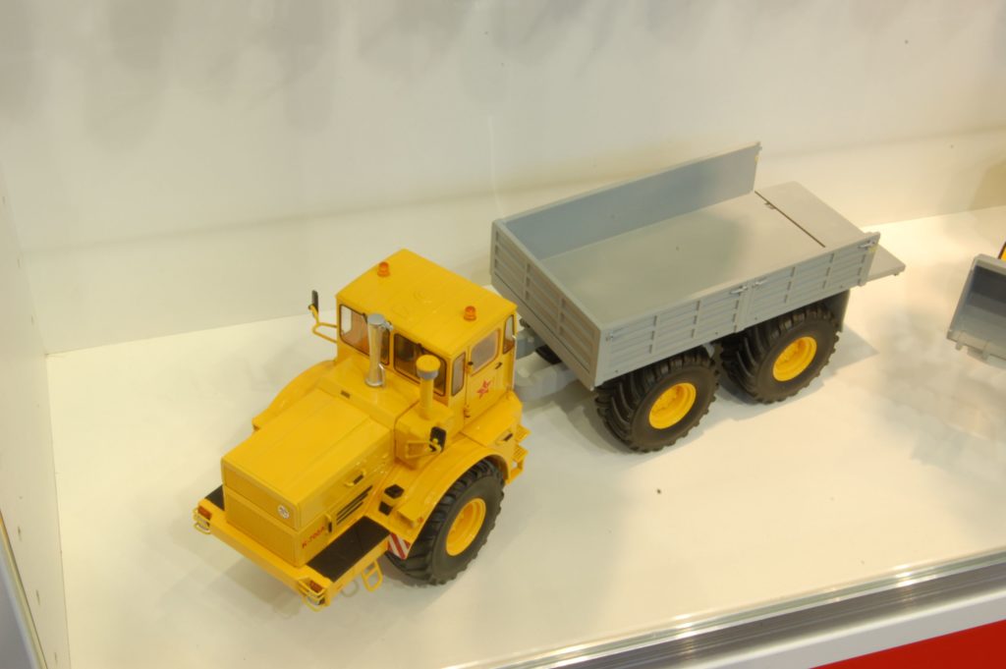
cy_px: 334
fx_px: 1340
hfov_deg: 41.1
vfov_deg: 28.0
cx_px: 503
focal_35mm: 48
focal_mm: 32
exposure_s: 1/1.6
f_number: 29
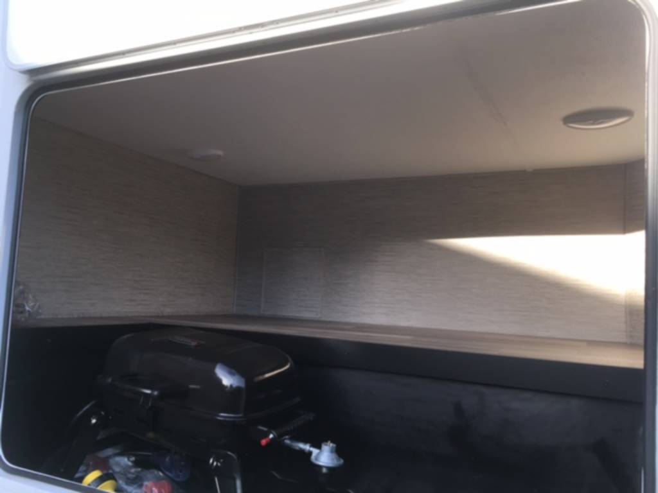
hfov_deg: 61.7
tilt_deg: +5.5
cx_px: 329
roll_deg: +1.4
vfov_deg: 48.2
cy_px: 246
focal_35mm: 29
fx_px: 551
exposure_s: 1/211
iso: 25
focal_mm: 4.15
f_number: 2.2
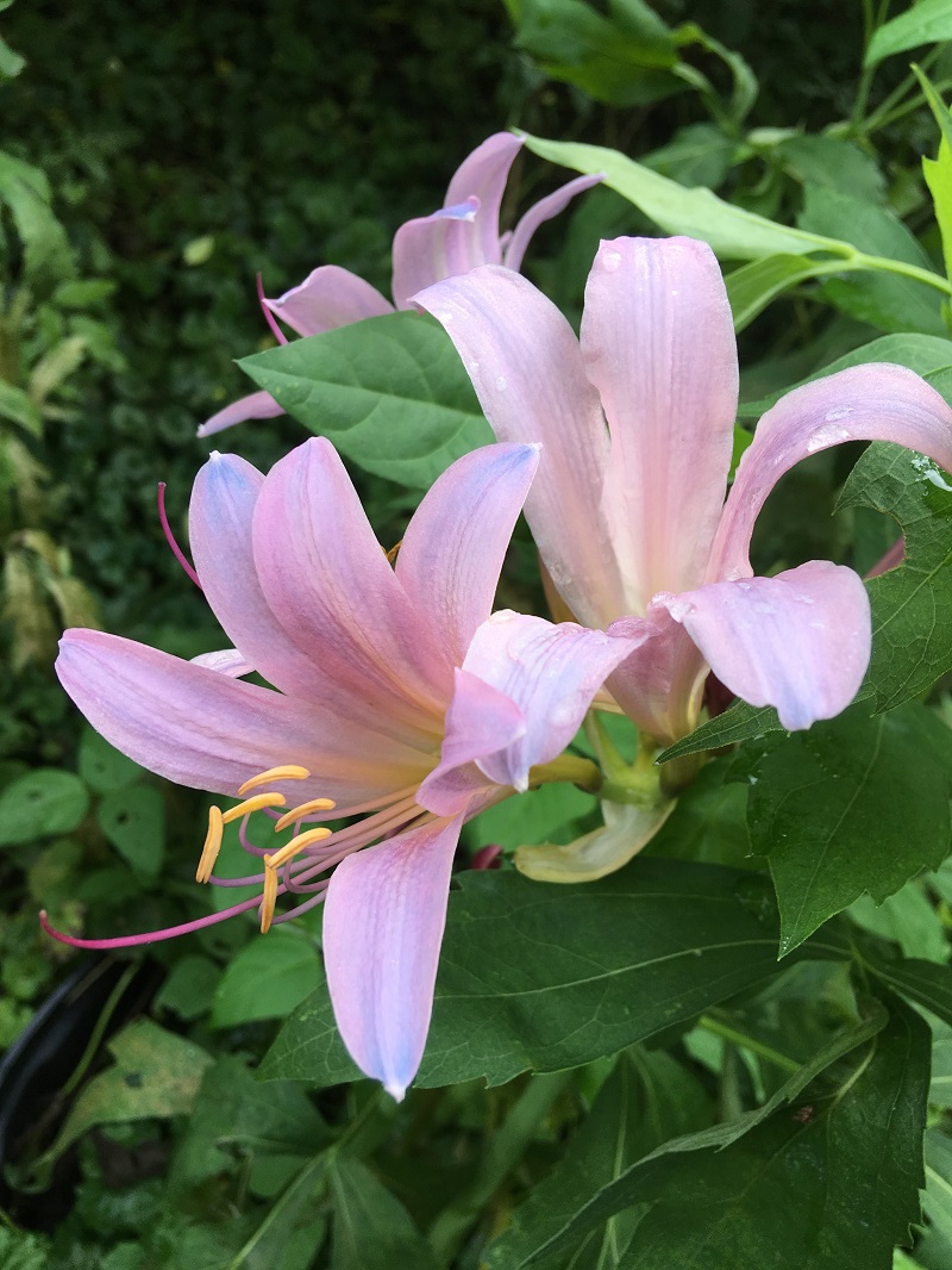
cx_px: 476
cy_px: 635
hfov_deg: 48.2
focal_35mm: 29
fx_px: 1063
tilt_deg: -31.3
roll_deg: -22.6
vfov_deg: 61.6
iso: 25
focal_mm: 4.15
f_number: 2.2
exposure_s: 1/120
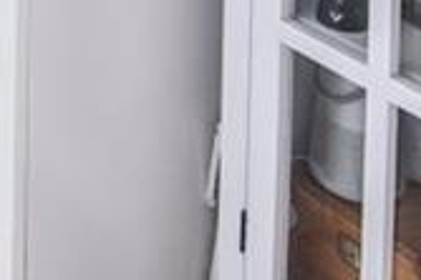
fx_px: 1145
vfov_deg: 10.6
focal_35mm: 98
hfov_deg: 17.7
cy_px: -515
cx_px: -285
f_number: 8
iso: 400
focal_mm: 16
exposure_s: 1/160
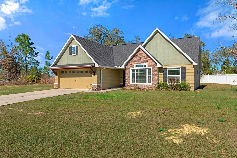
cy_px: 85
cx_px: 126
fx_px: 162
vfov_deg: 52.0
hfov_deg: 72.4
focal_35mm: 25
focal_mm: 15
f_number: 8
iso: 1000
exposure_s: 1/2000
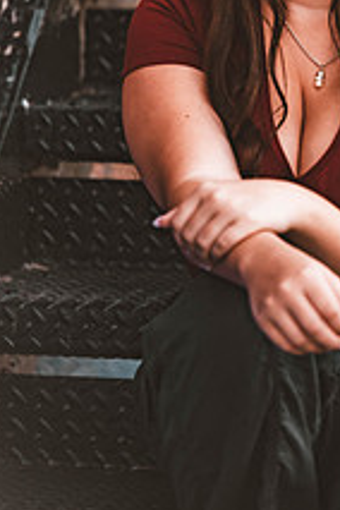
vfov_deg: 7.2
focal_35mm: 285
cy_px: 31
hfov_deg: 4.8
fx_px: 4037
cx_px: 342
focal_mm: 135
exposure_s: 1/125
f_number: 2.8
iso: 640
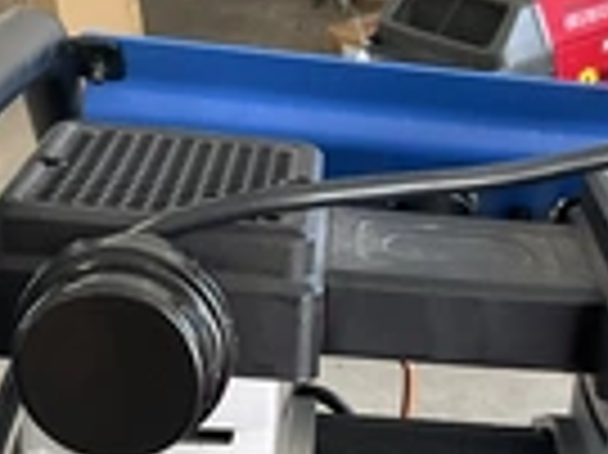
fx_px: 1509
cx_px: 419
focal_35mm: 86
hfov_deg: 22.7
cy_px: 467
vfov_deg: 16.7
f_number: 1.8
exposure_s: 1/60
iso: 100
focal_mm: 3
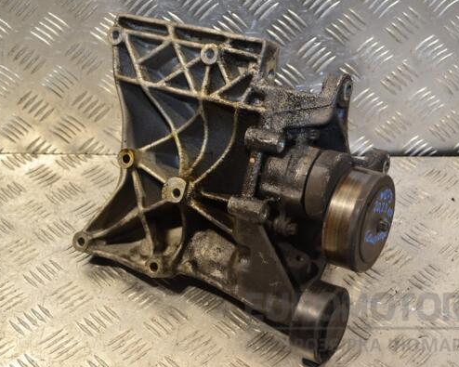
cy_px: 183
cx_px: 228
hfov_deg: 29.1
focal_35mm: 65
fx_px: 883
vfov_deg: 23.5
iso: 400
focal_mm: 38
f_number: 5
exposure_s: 1/80
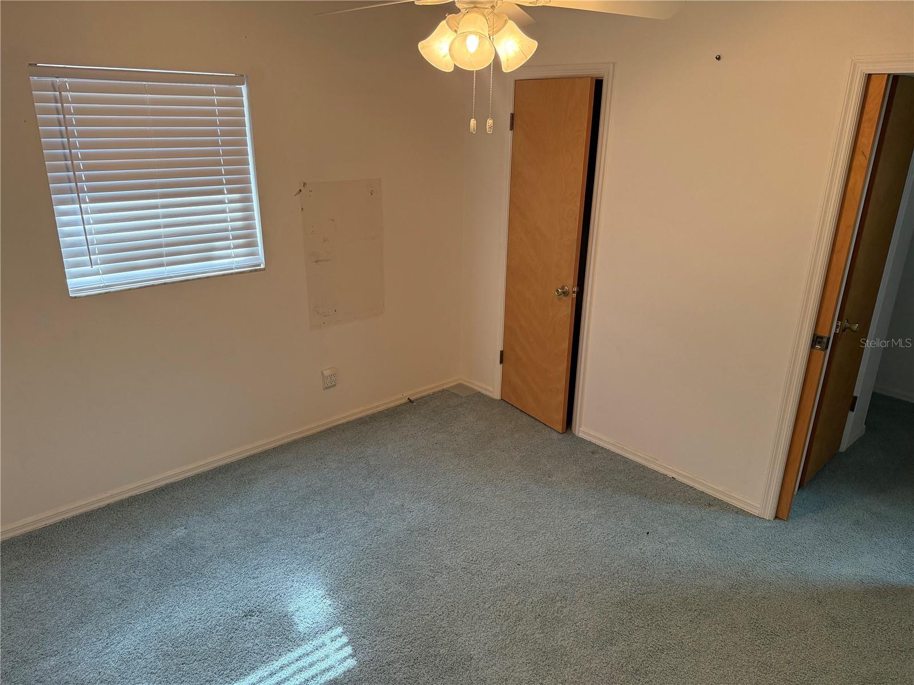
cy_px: 342
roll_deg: -1.3
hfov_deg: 71.6
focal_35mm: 24
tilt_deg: -19.5
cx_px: 457
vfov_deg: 56.8
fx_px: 634
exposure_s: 1/120
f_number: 1.78
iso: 250
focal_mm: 6.76
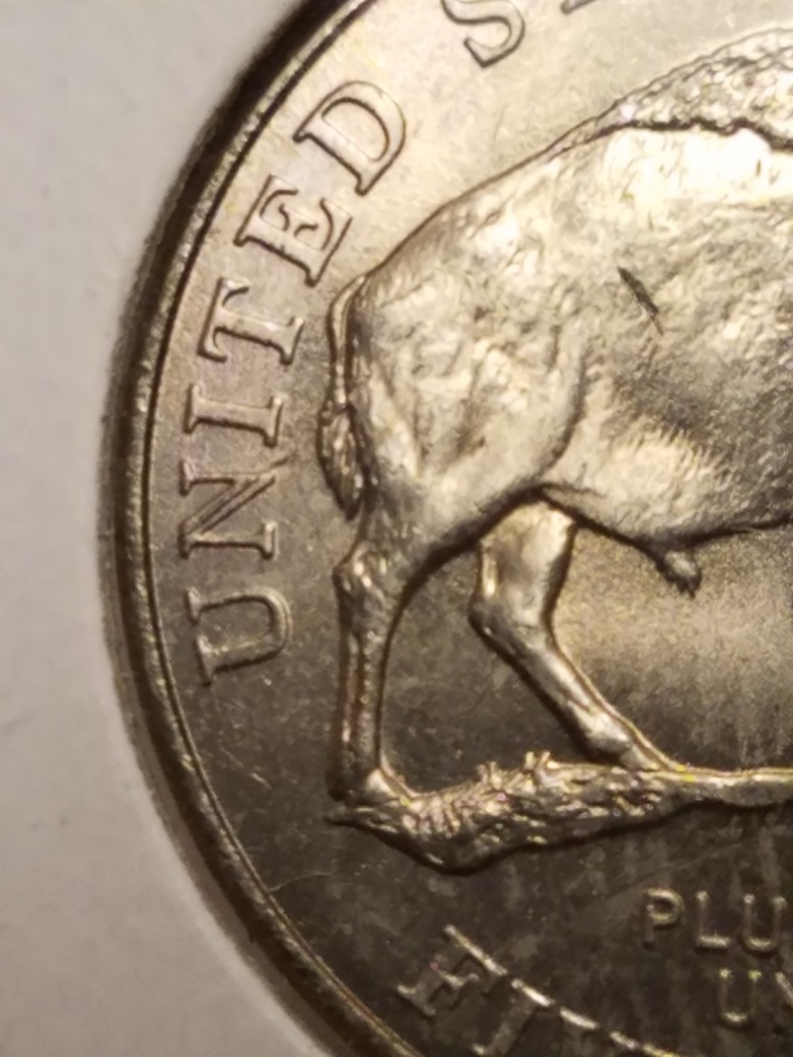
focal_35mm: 26
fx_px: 794
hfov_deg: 53.1
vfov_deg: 67.3
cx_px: 396
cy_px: 528
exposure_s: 1/120
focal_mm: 4.2
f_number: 1.7
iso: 200
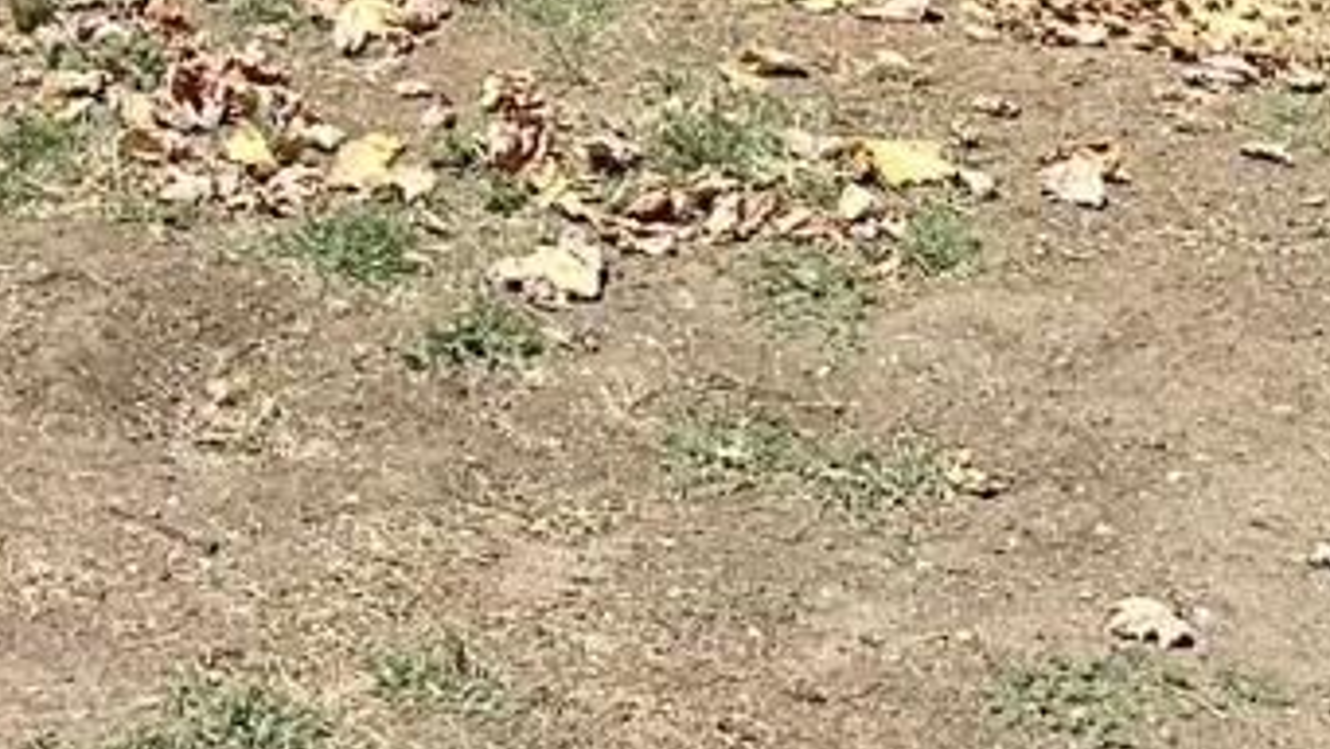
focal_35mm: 115
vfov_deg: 9.6
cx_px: -527
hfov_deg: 17.2
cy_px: -895
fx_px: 4057
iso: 80
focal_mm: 6.86
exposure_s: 1/3356
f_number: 1.78
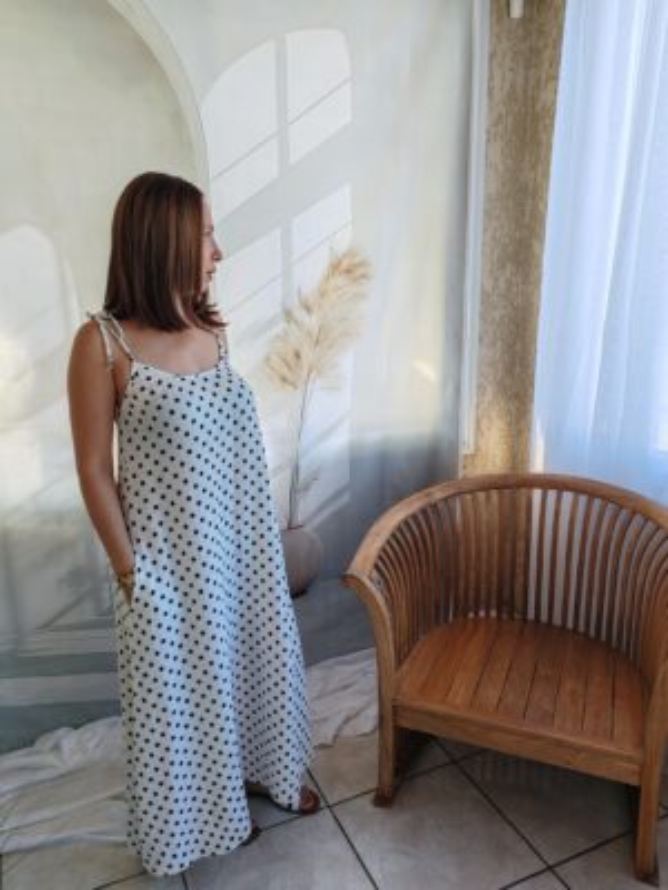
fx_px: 695
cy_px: 445
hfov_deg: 51.4
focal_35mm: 27
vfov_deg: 65.3
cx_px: 334
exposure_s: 1/100
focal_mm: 6.12
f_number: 1.9
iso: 80
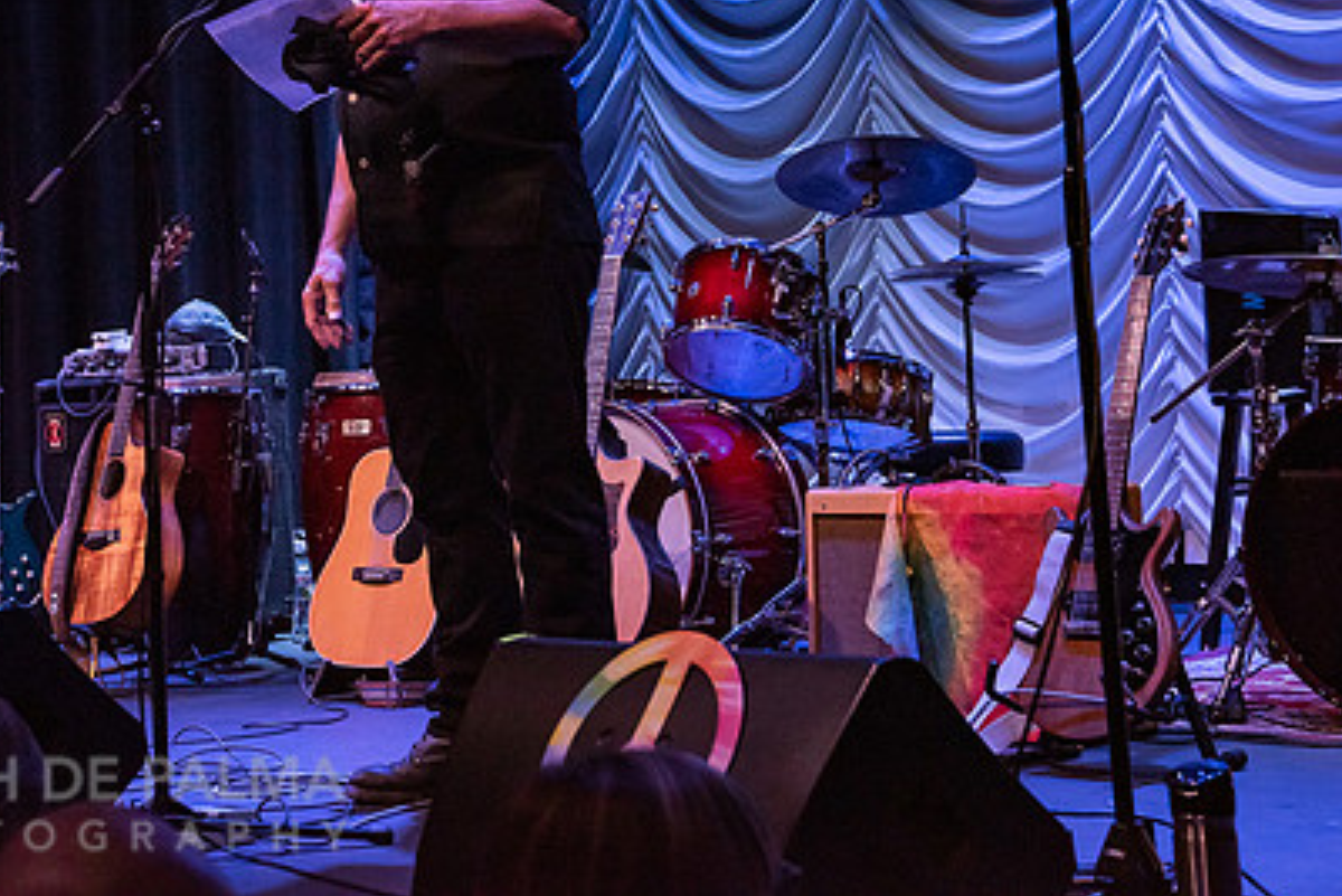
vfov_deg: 16.7
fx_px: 3020
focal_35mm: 81
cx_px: 414
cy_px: 143
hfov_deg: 24.9
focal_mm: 48
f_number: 5.6
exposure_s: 1/160
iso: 1600
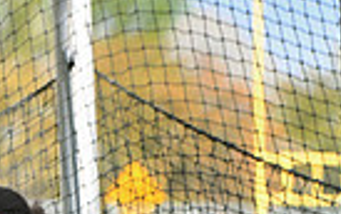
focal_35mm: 827
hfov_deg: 2.5
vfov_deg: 1.6
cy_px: 490
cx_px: -17
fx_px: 7692
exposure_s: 1/4000
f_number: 5.6
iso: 2500
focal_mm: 165
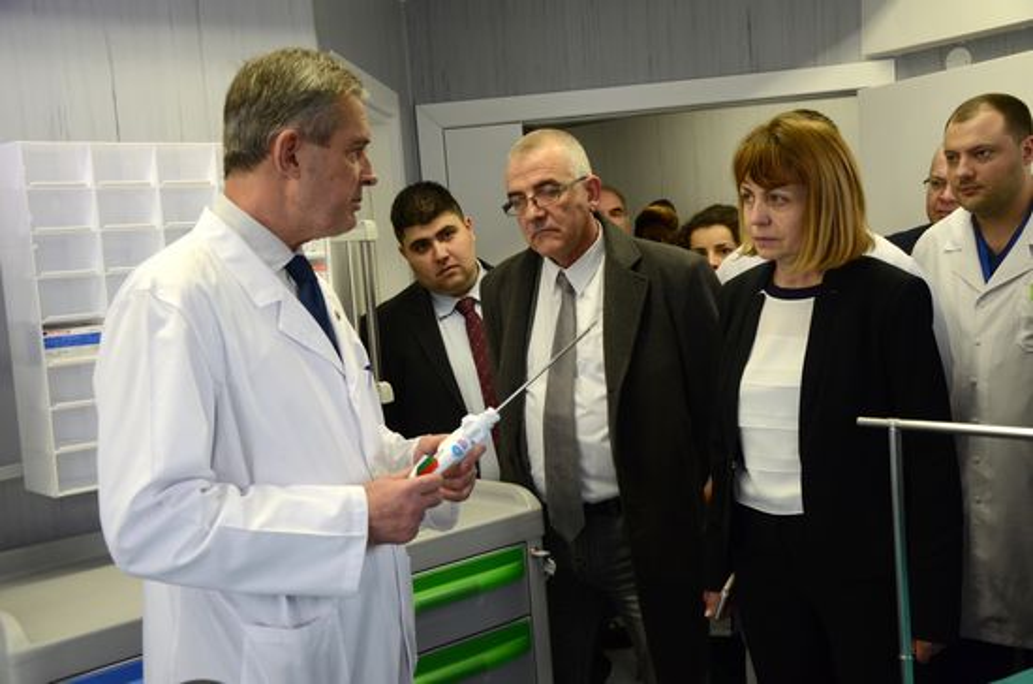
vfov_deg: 29.7
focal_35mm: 45
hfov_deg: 43.7
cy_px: 342
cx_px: 516
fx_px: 1288
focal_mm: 30
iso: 800
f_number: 5
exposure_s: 1/100
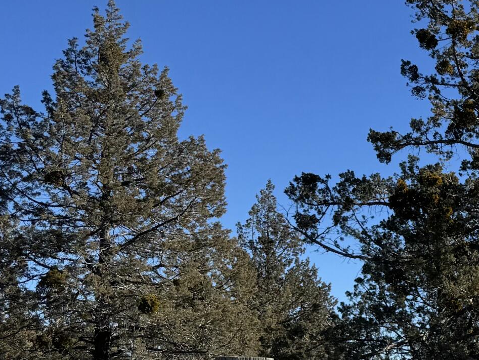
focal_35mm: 76
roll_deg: +1.5
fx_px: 1052
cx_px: 746
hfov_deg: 21.1
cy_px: 323
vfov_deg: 19.1
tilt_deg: +3.2
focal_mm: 6.76
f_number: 1.78
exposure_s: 1/4950
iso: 80
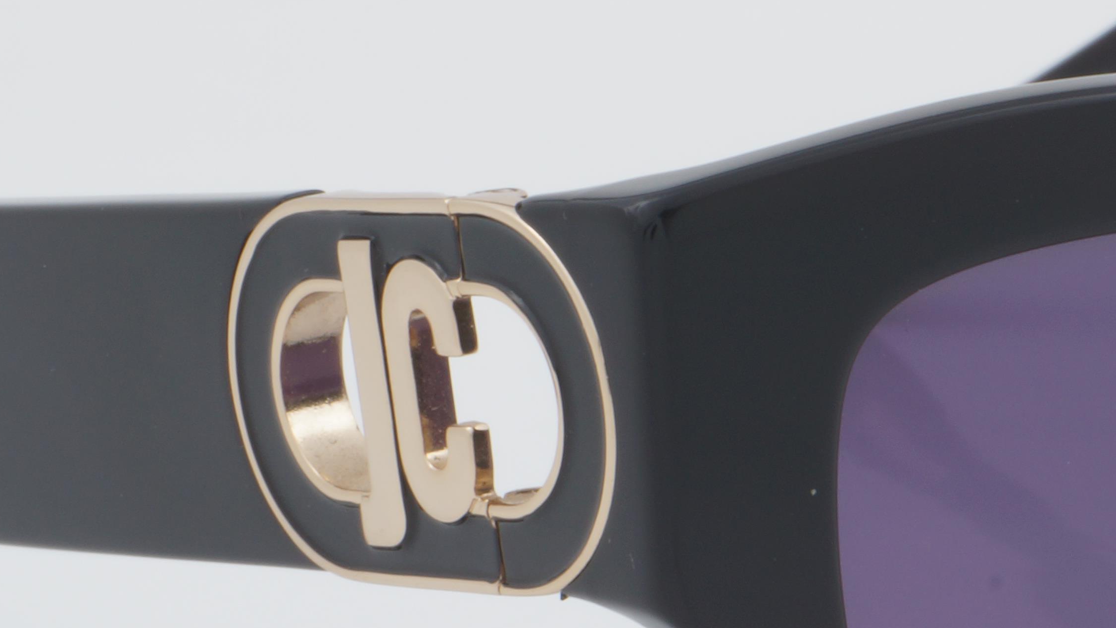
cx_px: 1089
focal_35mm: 209
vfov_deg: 5.8
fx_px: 6185
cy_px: 504
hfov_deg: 10.2
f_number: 32
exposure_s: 1/3
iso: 100
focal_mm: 50
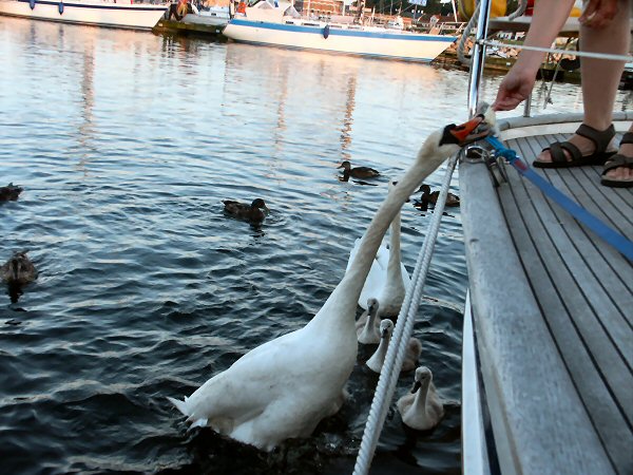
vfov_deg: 38.7
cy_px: 238
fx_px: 677
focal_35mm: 37
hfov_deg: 50.1
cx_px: 316
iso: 100
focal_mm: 9.68
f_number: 4
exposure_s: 1/90
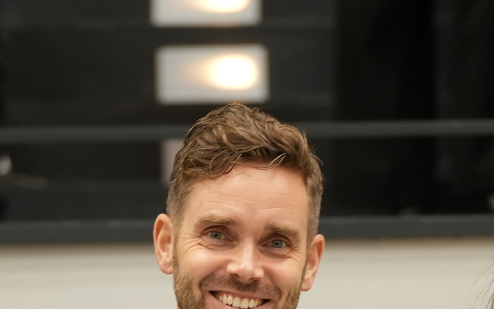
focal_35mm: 389
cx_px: 233
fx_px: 5237
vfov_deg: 3.4
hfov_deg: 5.4
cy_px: 440
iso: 400
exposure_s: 1/100
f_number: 2.8
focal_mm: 114
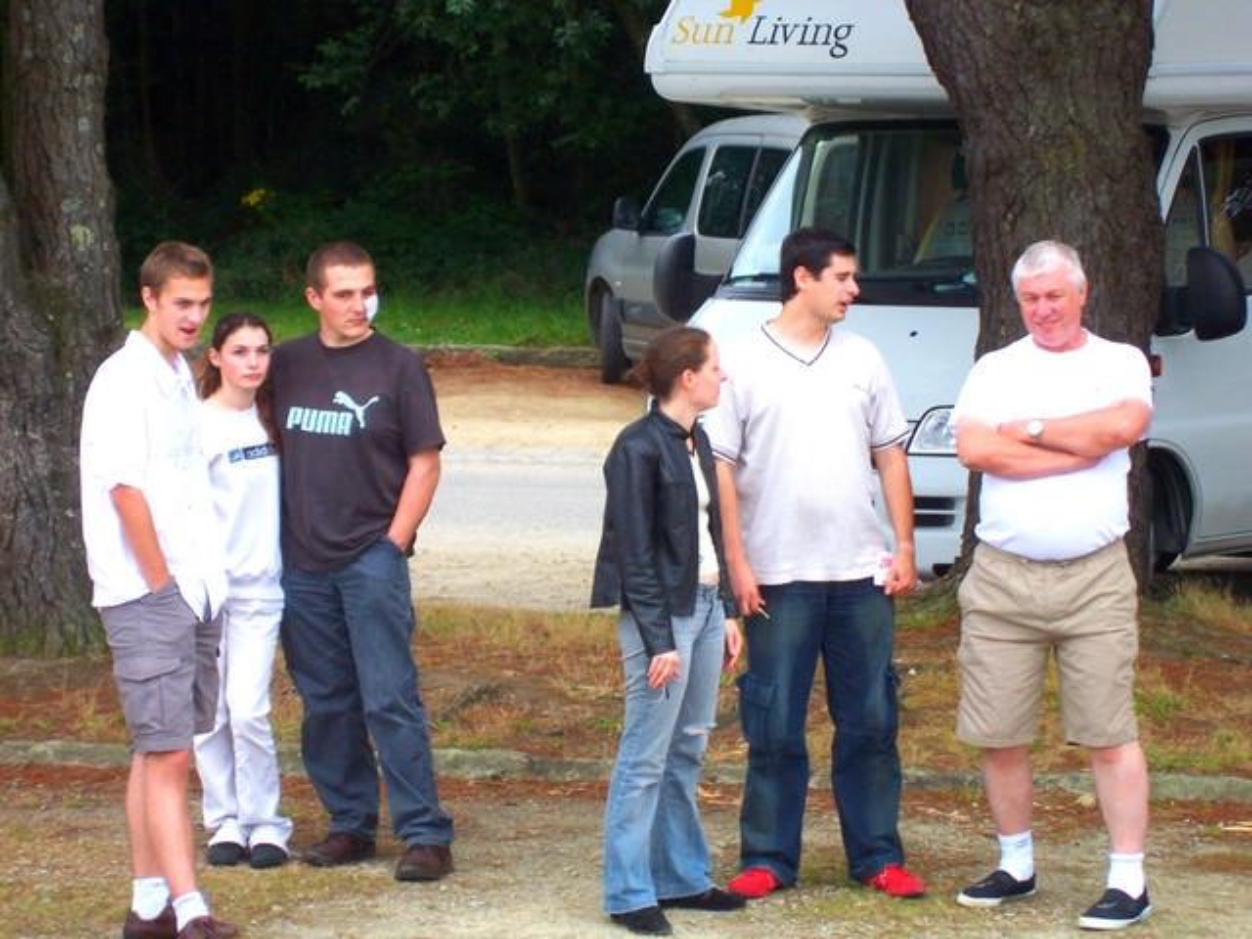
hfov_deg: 11.3
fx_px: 6329
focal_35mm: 175
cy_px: 470
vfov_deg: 8.5
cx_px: 626
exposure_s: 1/180
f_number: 4.9
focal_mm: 30
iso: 140
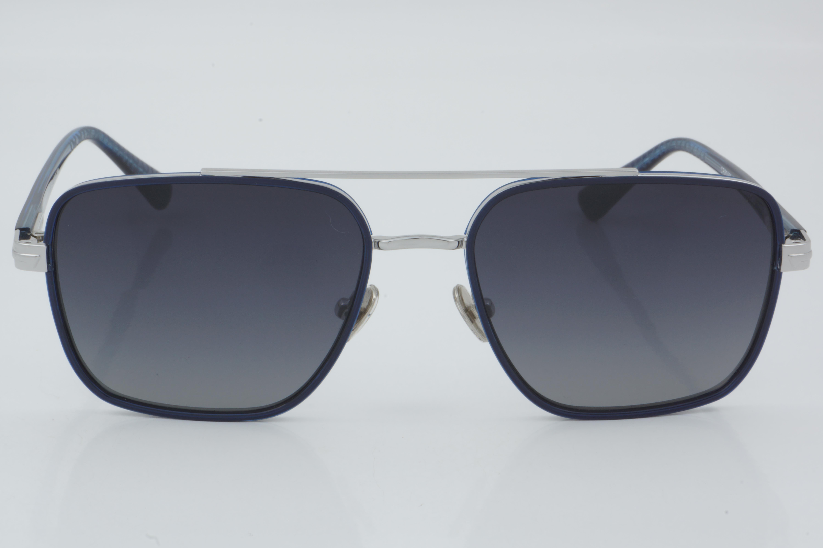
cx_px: 412
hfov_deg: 24.6
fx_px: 1886
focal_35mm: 82
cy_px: 274
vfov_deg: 16.6
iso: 100
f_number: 32
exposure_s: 1/3
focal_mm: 55
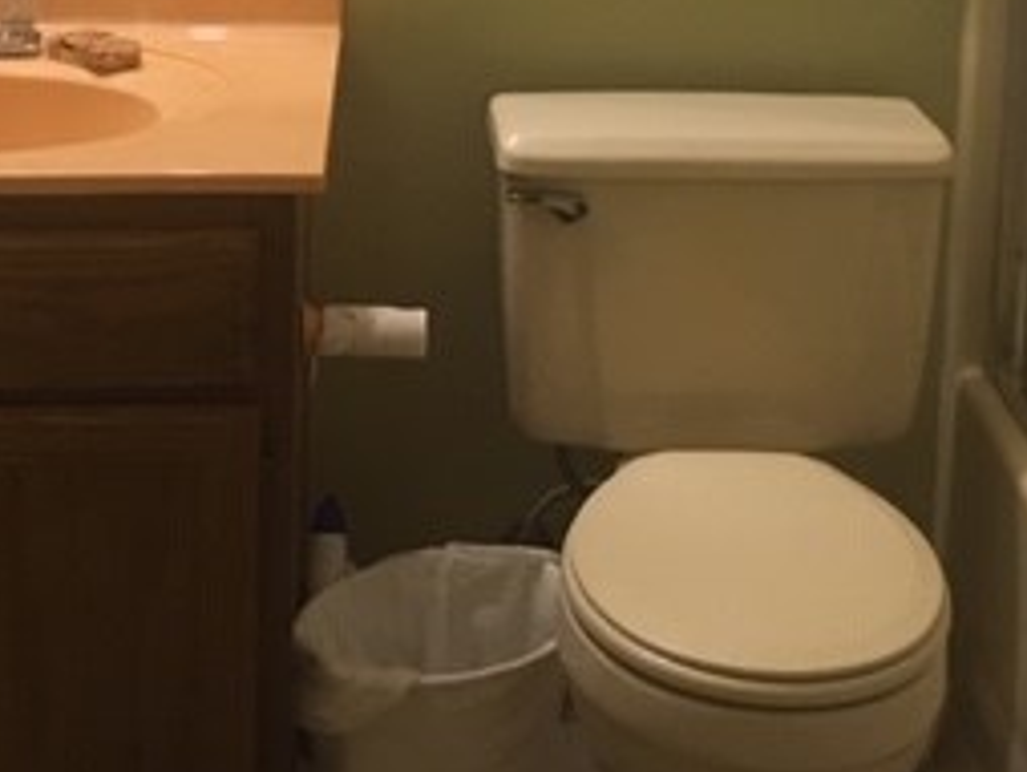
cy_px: -97
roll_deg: -1.4
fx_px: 2168
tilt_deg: -7.9
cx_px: 550
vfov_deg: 19.3
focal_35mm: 73
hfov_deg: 26.6
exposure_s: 1/15
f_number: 2.2
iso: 64
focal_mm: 4.15
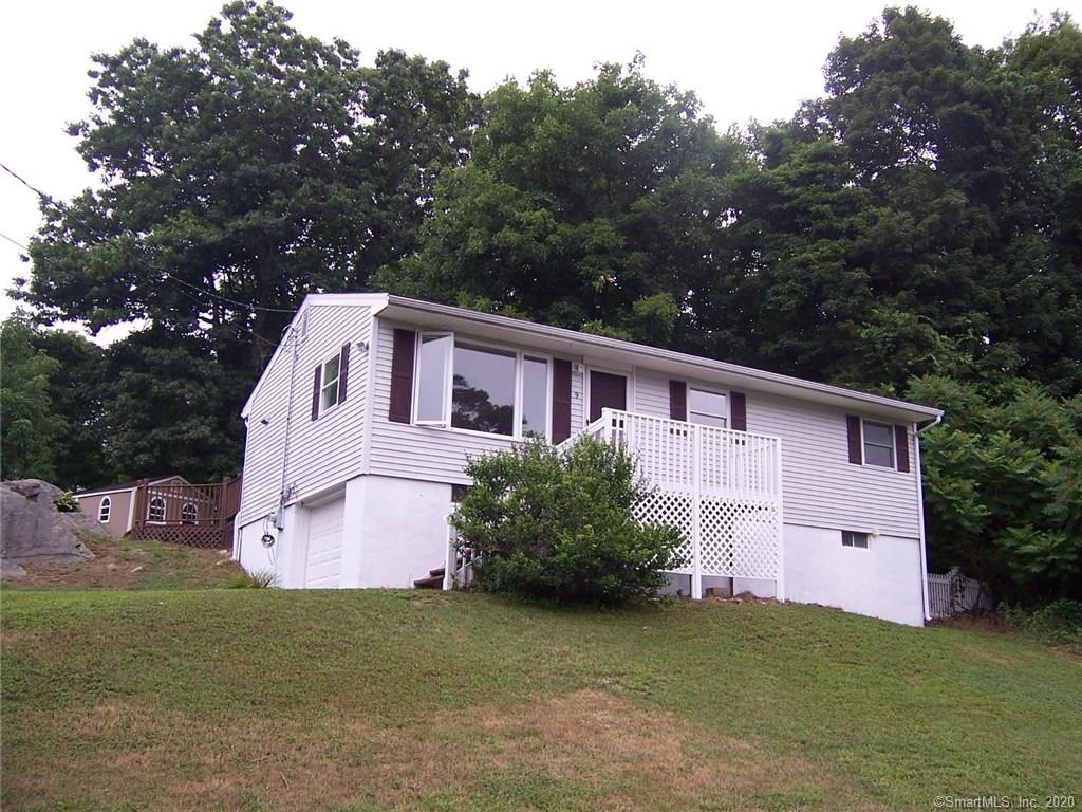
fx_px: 1031
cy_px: 406
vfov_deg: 42.9
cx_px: 541
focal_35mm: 33
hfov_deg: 55.4
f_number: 3.4
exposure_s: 1/250
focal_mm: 5.5
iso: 80
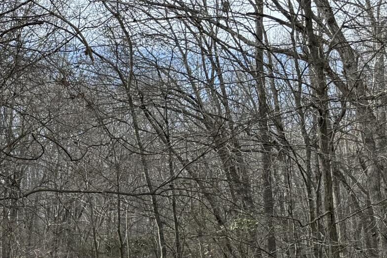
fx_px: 1032
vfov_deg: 14.2
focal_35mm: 96
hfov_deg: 18.5
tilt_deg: +7.5
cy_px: 203
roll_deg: +0.2
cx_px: -217
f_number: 1.78
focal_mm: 6.76
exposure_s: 1/2907
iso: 100
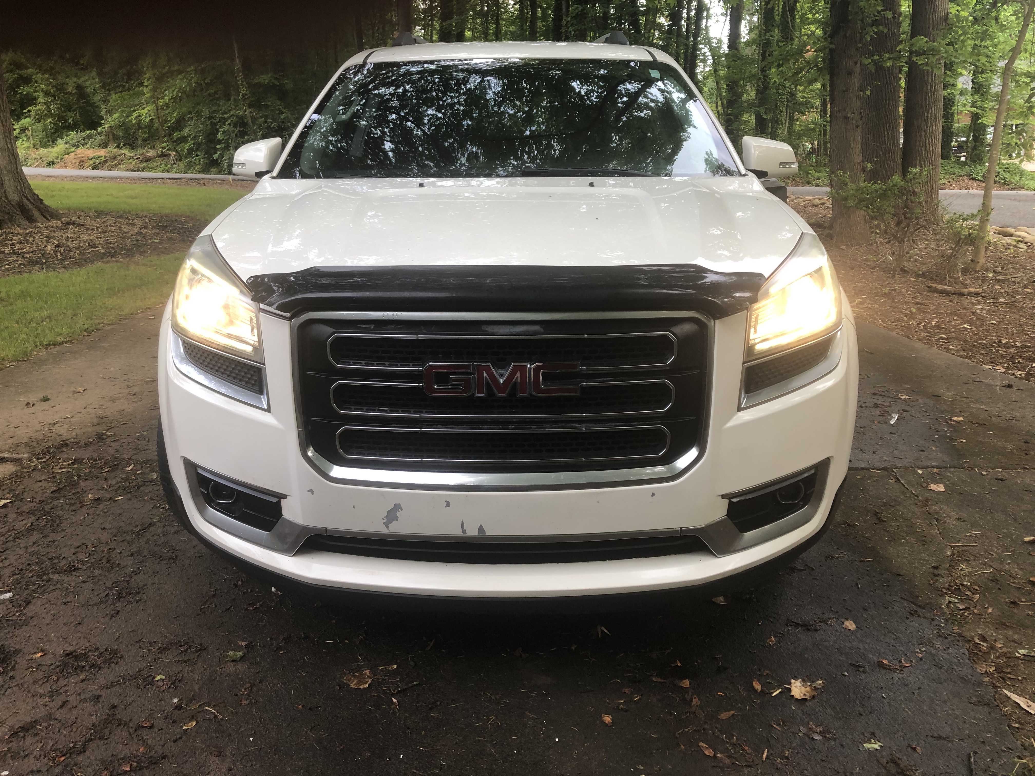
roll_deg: +1.2
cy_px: 388
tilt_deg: -12.2
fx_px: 837
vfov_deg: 49.7
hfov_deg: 63.4
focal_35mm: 28
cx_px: 518
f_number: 1.8
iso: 32
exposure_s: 1/50
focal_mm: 3.99
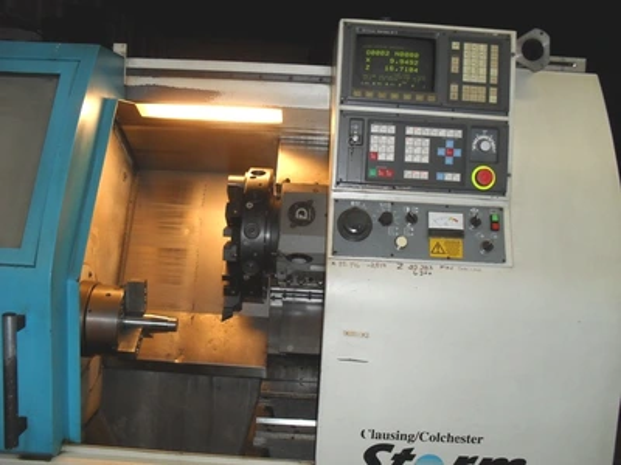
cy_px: 232
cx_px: 310
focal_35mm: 35
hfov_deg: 52.6
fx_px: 628
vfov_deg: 40.7
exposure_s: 1/45
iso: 200
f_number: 3.2
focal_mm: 6.3
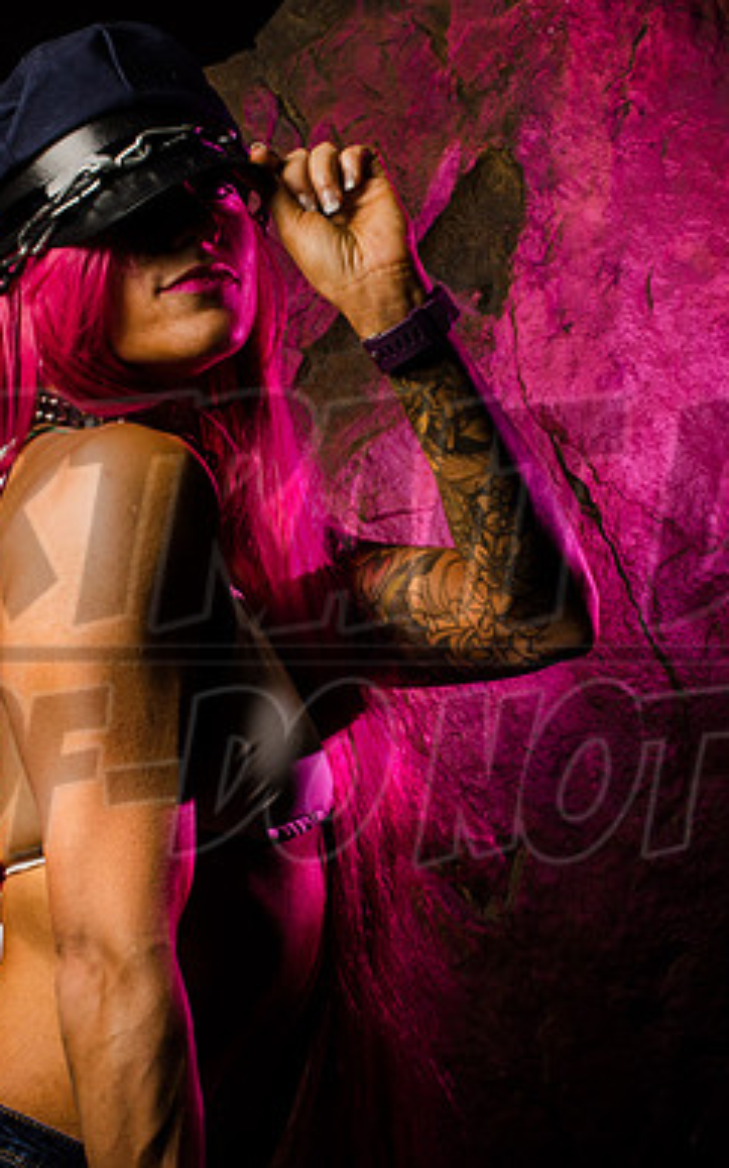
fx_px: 2959
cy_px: 582
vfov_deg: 22.3
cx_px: 411
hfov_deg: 14.0
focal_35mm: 93
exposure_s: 1/60
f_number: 22
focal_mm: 40
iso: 200
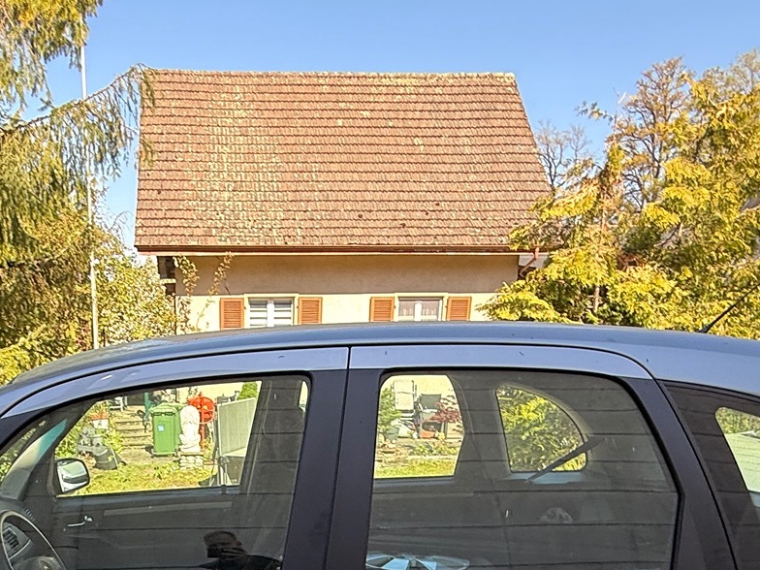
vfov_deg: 34.5
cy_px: 619
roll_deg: -1.0
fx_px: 790
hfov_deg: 50.3
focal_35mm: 36
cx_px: 244
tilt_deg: -19.6
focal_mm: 2.22
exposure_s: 1/160
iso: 64
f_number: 2.2
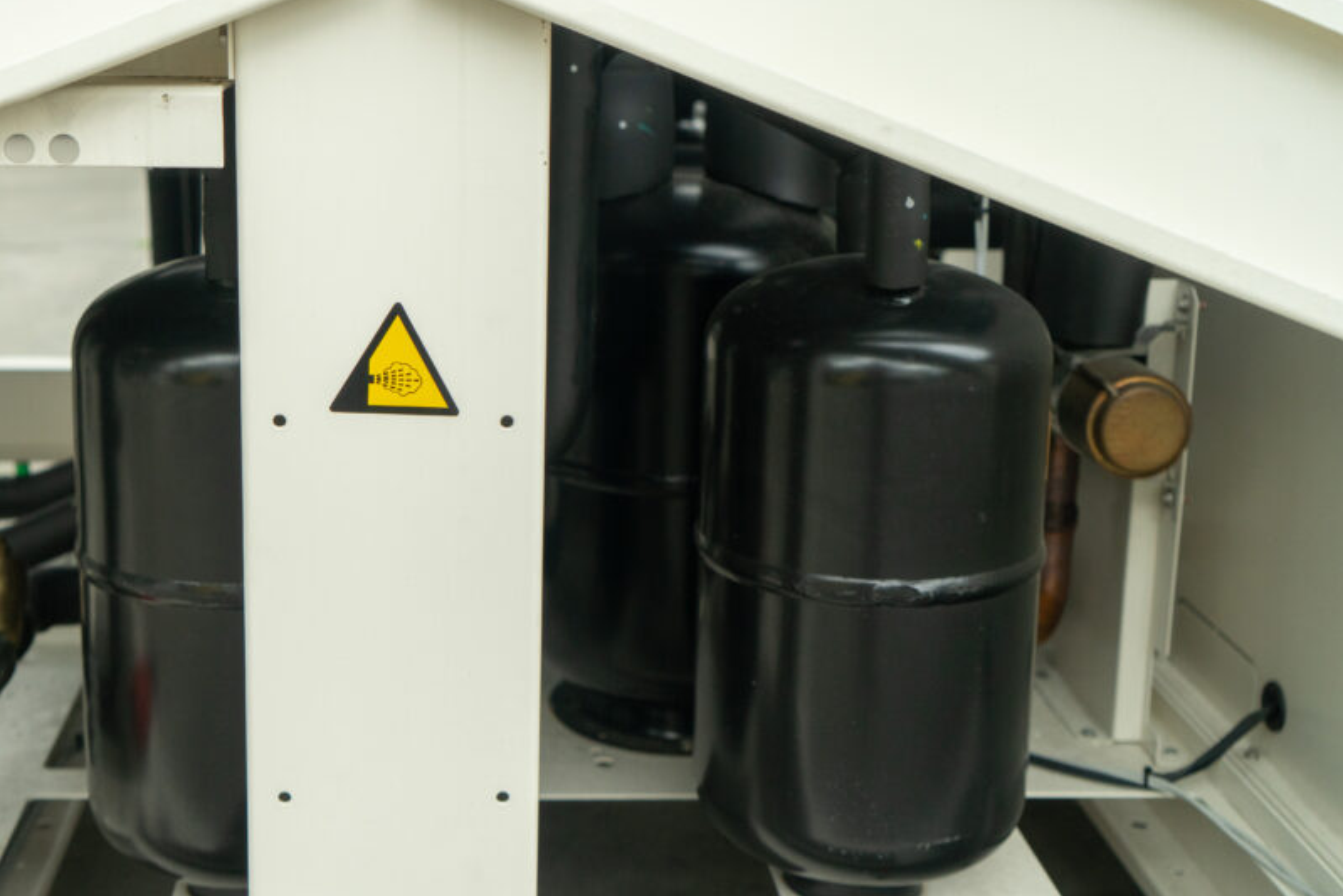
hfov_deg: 39.3
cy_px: 381
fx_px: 1865
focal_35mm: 50
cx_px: 498
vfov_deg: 27.0
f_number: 4
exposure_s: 1/500
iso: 640
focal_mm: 39
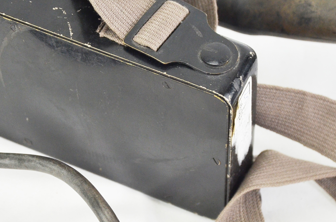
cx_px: 107
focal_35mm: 208
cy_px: 111
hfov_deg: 9.9
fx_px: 1937
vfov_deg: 6.6
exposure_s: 1/200
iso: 800
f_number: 5.3
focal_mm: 75
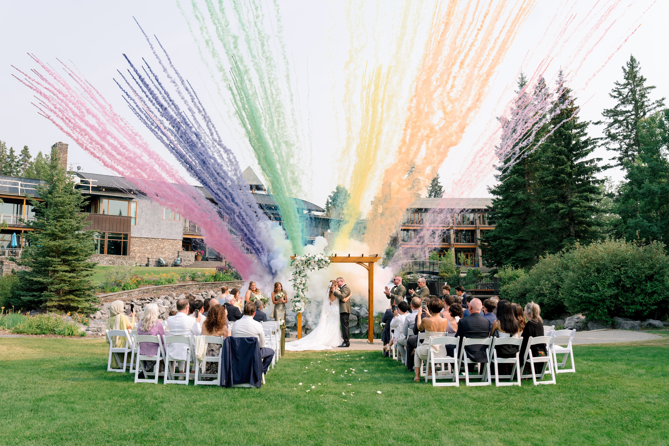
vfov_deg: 42.2
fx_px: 577
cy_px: 231
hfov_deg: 60.1
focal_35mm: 31
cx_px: 324
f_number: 3.2
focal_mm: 30
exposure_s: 1/500
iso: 100
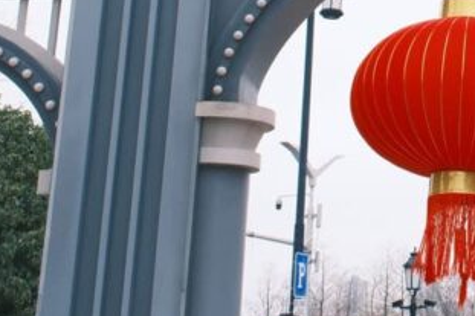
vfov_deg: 11.7
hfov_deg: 17.1
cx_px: 626
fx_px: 1477
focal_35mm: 112
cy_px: -144
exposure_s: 1/250
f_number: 7.1
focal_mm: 22.4
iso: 400
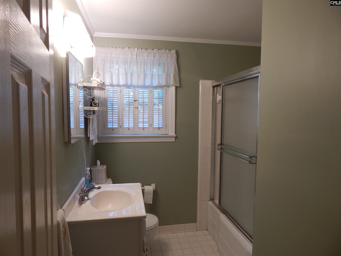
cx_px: 170
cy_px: 128
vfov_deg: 61.1
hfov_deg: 76.4
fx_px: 217
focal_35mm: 22
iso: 140
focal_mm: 4
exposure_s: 1/30
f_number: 3
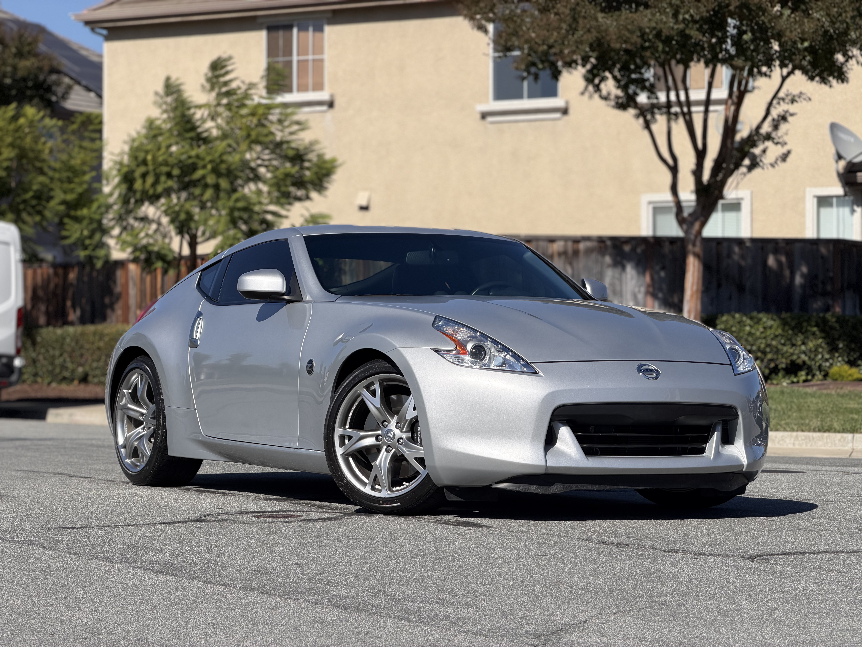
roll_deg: -0.3
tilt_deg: +0.4
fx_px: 2490
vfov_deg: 14.8
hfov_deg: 19.6
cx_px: 431
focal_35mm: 100
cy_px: 324
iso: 32
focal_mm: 16.89
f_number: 2.8
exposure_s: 1/1211
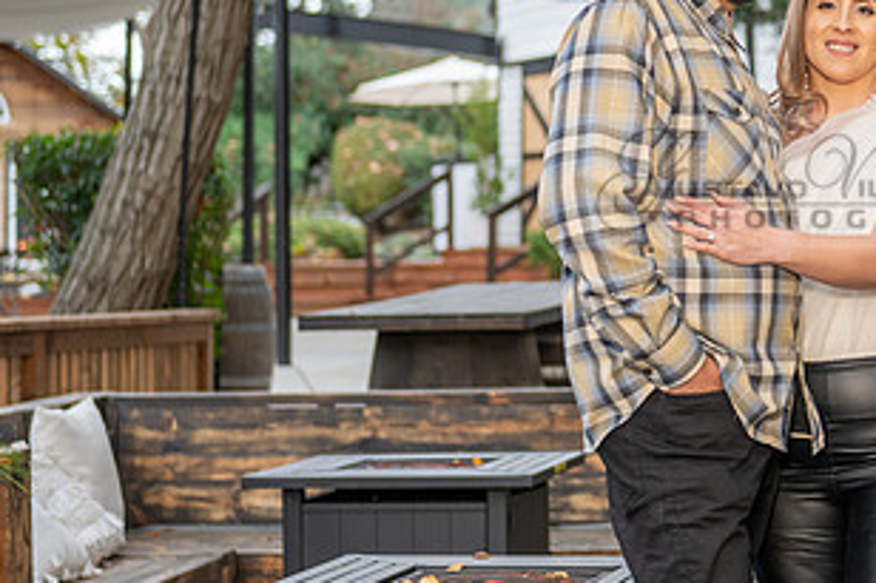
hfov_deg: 16.4
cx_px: 739
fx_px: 3016
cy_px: 127
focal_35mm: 124
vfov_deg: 11.0
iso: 200
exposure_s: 1/160
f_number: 3.2
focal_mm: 60
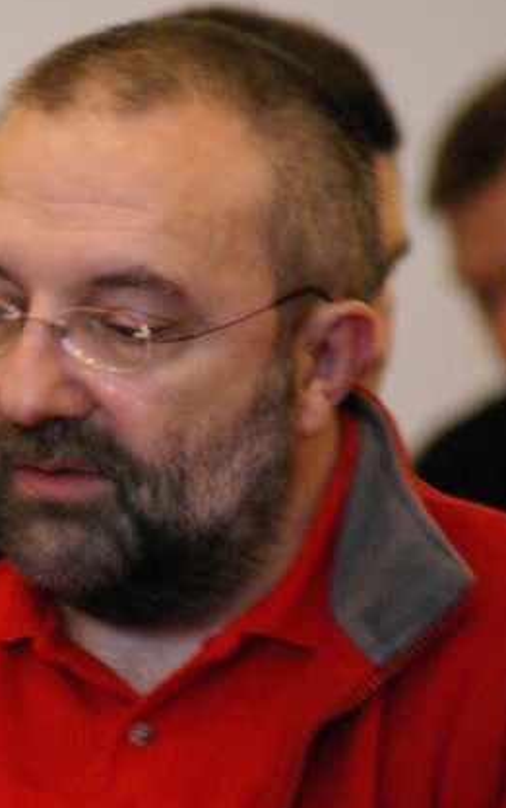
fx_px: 15848
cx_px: 19
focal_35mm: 719
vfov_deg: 2.9
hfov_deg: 1.8
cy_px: 409
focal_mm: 280
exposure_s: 1/10
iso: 1600
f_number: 5.6
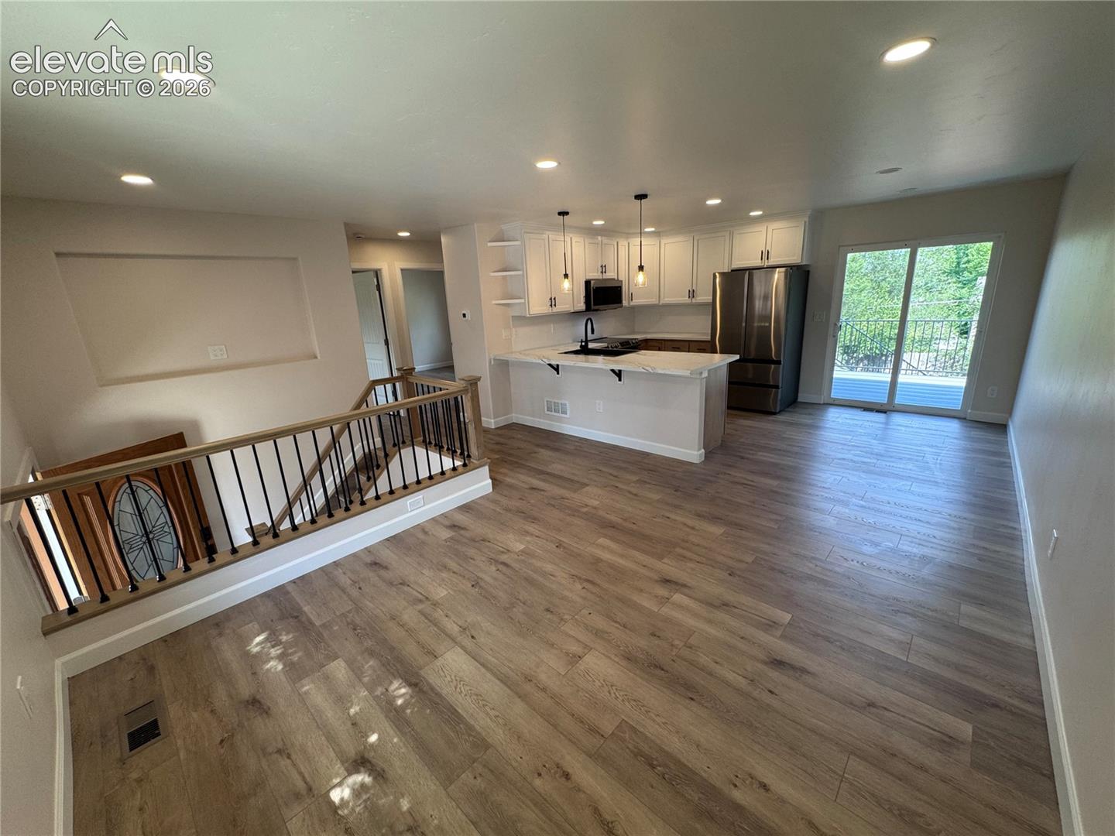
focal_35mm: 14
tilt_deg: -16.1
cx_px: 558
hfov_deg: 102.1
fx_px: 451
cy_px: 418
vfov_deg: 85.7
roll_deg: +3.1
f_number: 2.2
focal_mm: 2.22
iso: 100
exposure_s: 1/120
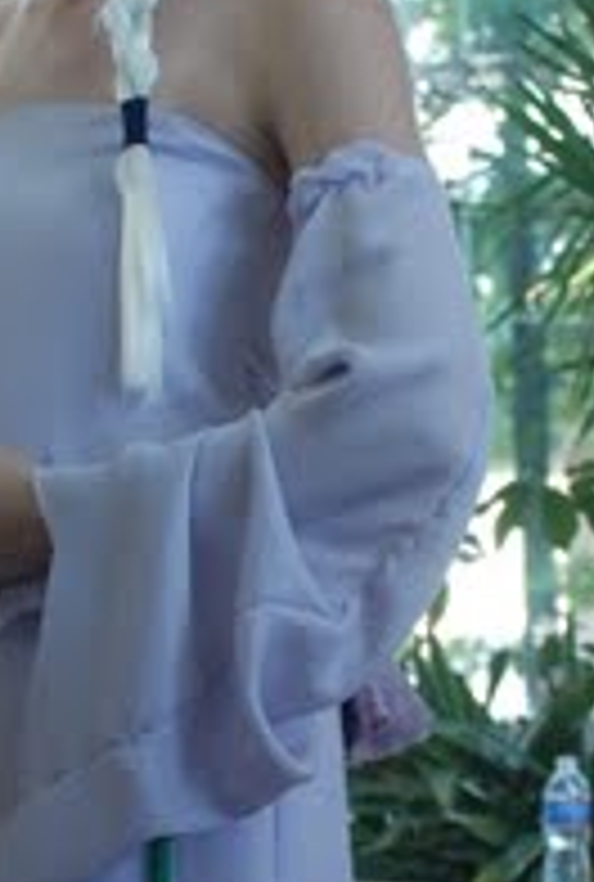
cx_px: 194
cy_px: 734
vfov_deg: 11.9
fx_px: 4218
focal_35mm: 172
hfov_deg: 8.1
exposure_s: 1/30
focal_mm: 35
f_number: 4.5
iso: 220
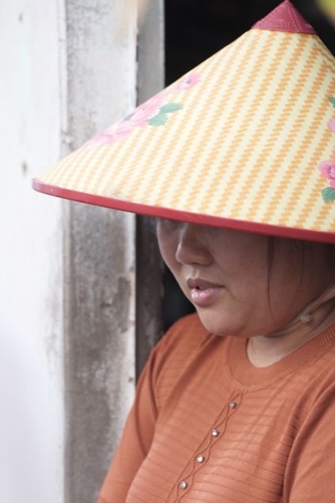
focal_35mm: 231
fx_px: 3224
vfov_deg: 8.9
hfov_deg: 5.9
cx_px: 200
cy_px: 384
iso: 125
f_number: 4
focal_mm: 150
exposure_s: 1/80
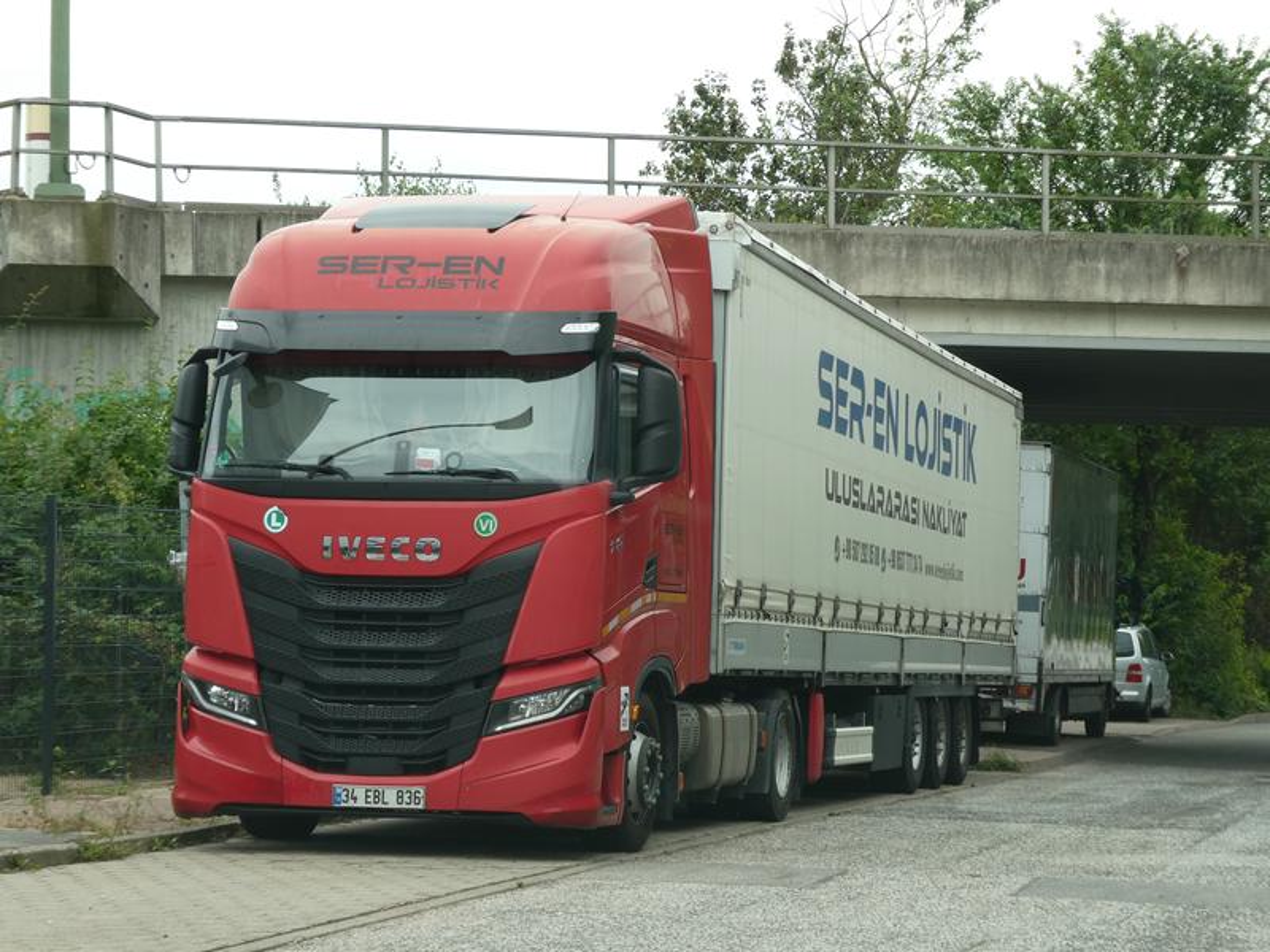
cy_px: 476
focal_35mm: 84
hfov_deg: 23.3
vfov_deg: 17.6
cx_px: 635
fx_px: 3082
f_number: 4.8
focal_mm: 15
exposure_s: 1/80
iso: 80
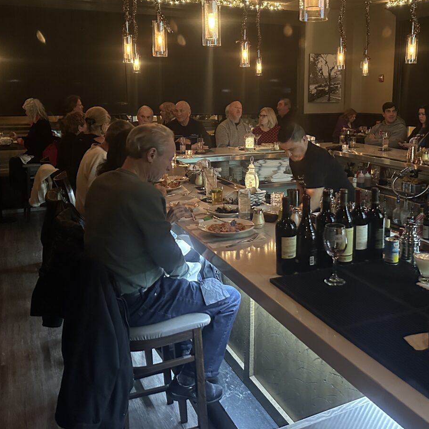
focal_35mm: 36
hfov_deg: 45.7
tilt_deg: -10.3
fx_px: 505
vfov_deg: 45.8
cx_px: 264
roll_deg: -0.8
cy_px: 171
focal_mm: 6.86
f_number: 1.78
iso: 1250
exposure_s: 1/24
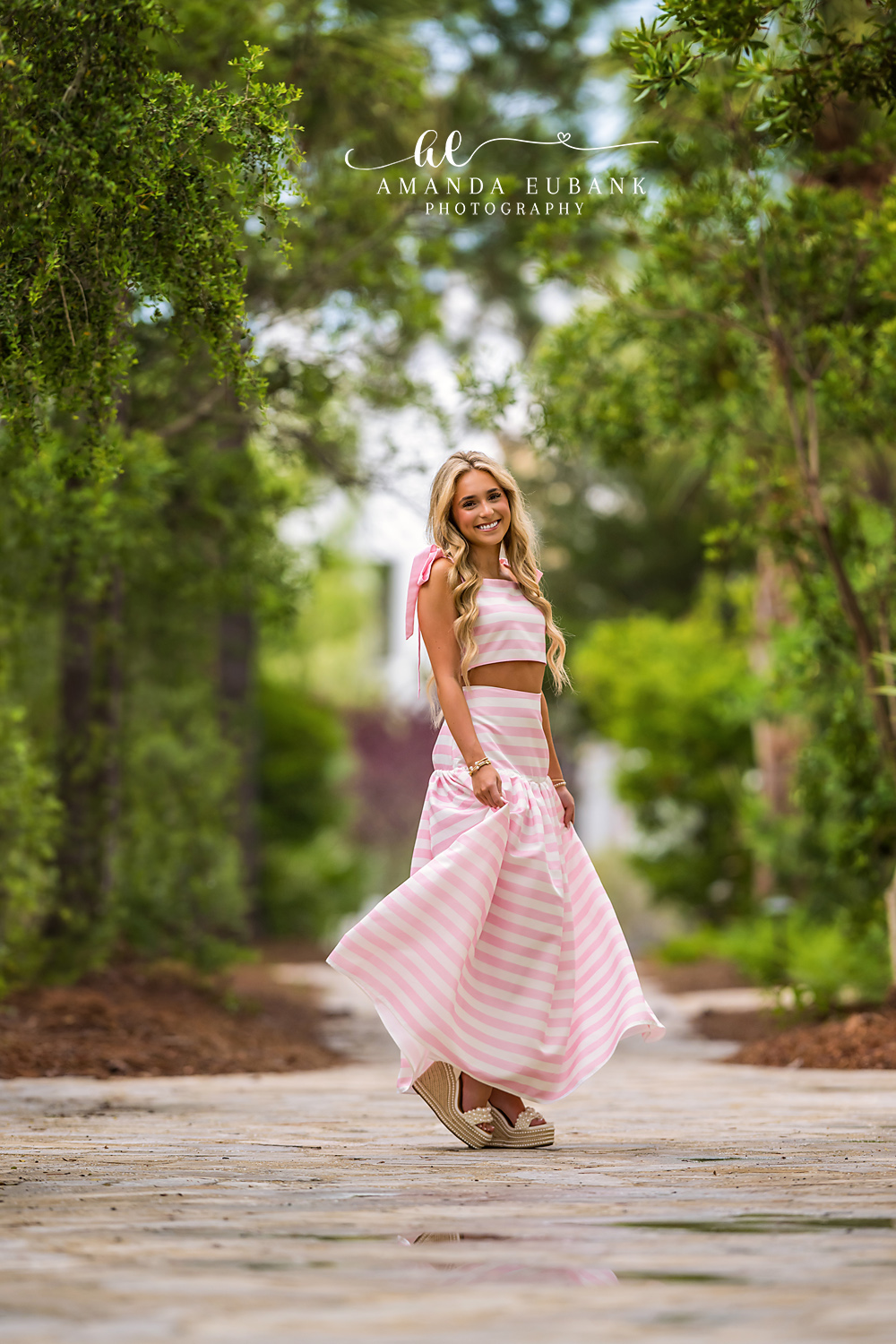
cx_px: 448
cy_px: 672
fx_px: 7466
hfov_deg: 6.9
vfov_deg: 10.3
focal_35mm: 200
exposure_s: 1/2500
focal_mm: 200
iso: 500
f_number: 2.8
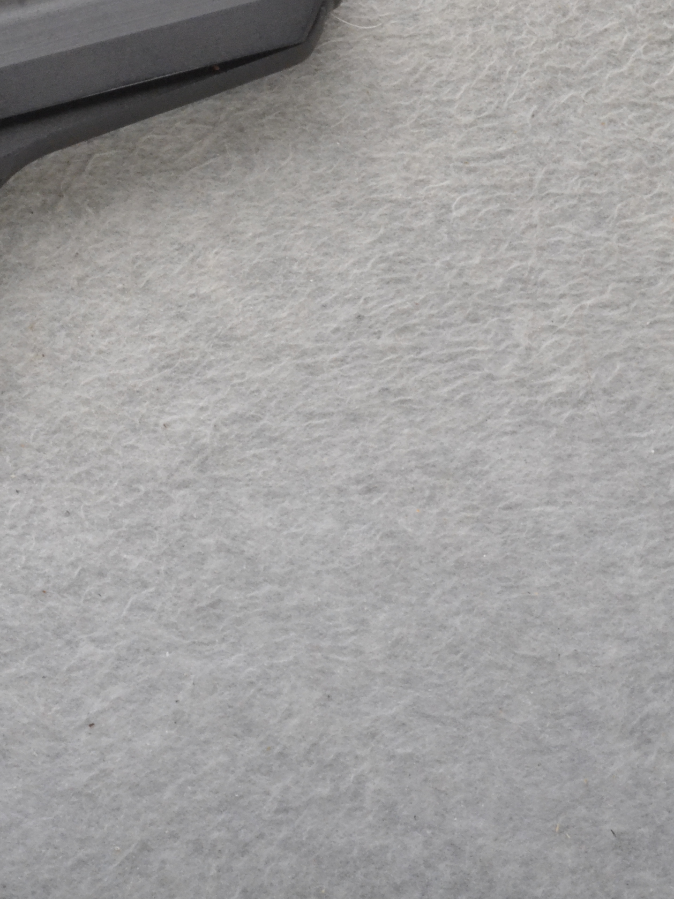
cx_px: -133
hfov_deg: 13.8
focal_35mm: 104
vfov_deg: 18.9
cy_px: 359
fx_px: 2700
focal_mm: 40
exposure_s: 1/160
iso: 3200
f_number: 20
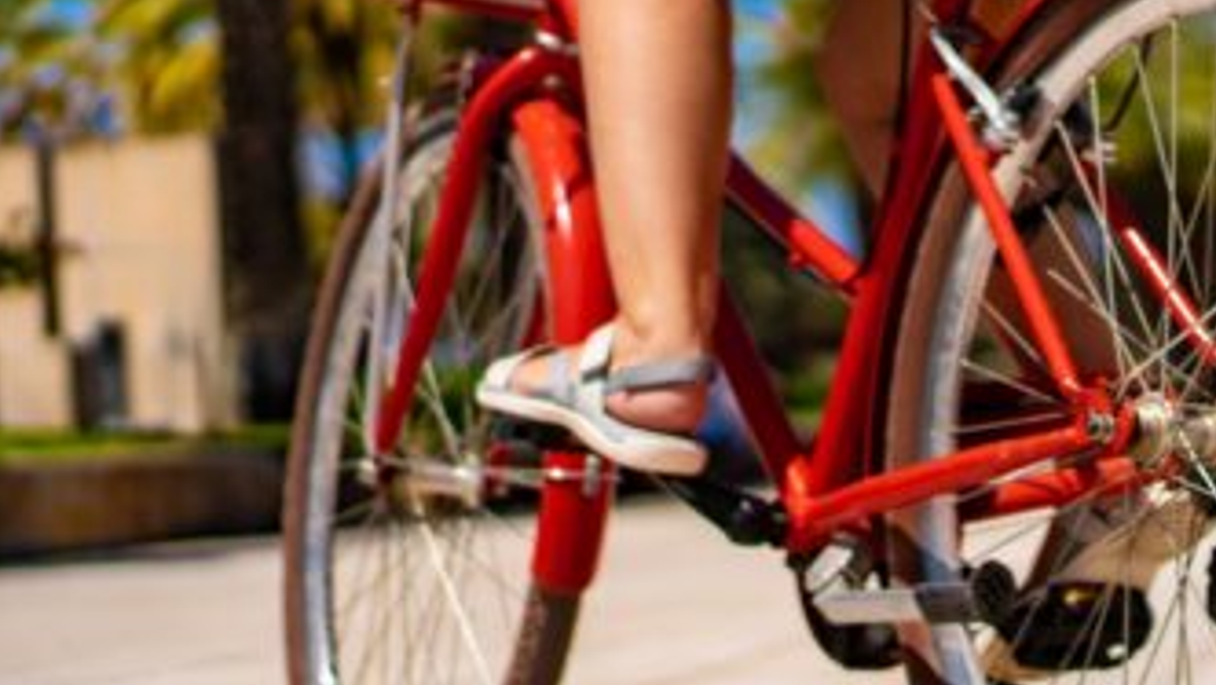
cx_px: 1308
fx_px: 4193
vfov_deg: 9.3
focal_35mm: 130
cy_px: 256
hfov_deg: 16.1
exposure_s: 1/8000
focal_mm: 55
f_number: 1.8
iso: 100
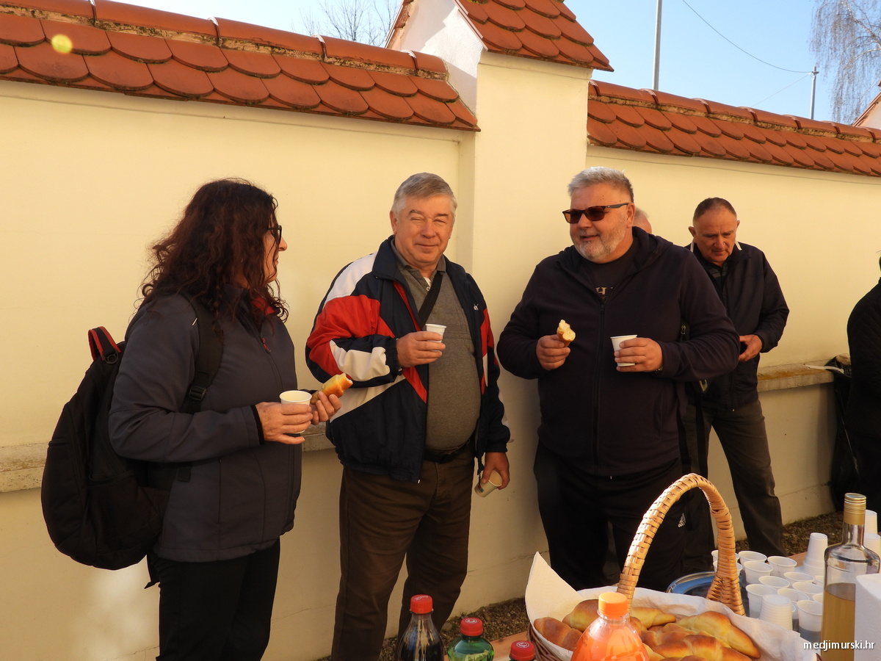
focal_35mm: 32
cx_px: 440
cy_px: 330
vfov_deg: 44.2
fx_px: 814
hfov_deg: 56.8
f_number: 3.2
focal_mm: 5.8
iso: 100
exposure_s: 1/800
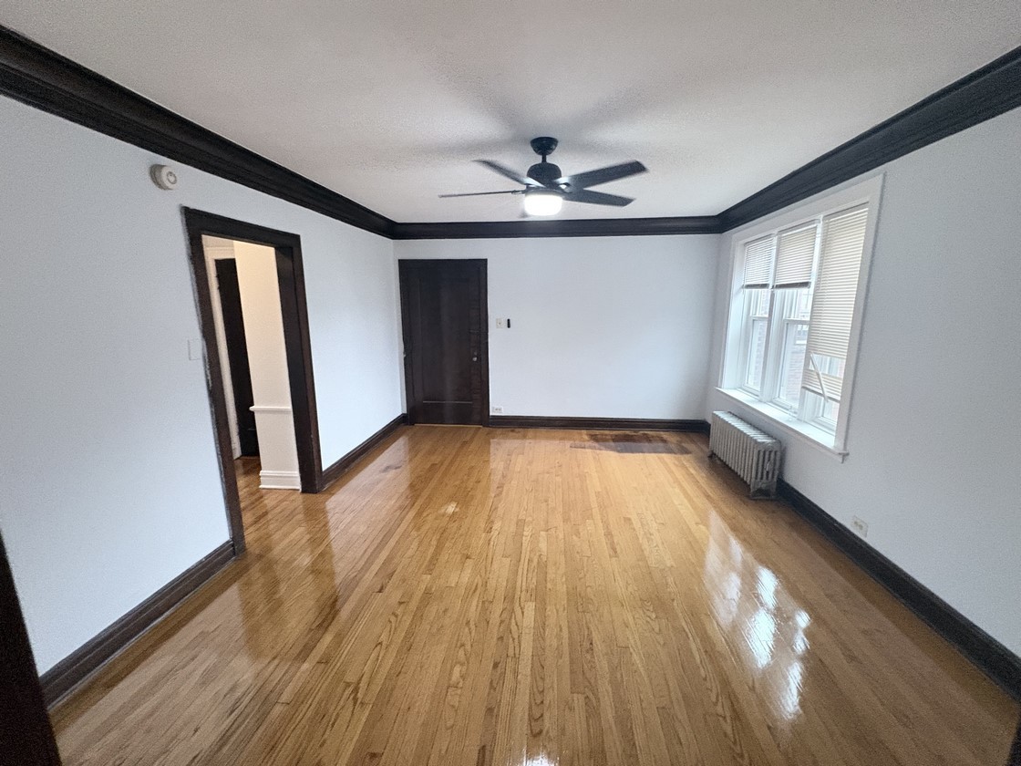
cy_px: 383
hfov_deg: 102.1
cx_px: 510
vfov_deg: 85.7
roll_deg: +1.6
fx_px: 413
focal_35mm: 14
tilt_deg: -12.9
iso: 640
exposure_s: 1/60
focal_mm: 2.22
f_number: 2.2
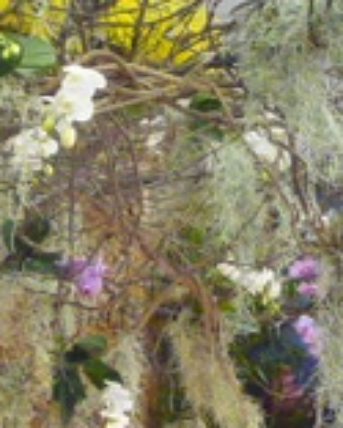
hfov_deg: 11.6
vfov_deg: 14.8
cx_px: -82
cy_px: 285
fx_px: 1648
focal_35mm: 130
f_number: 3.5
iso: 800
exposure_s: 1/60
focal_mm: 5.3
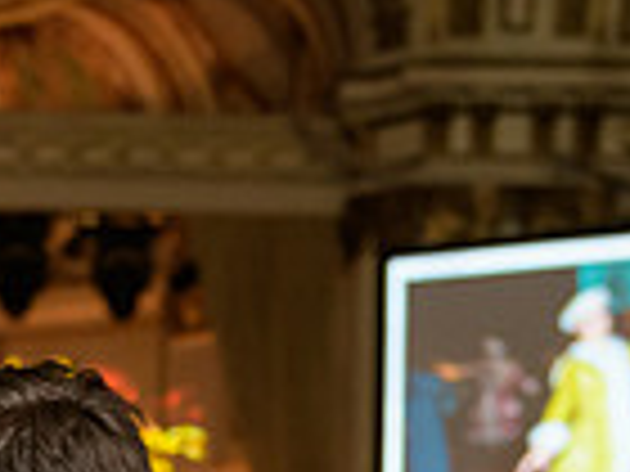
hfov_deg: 13.8
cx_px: -99
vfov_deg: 10.1
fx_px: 2530
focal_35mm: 139
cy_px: 856
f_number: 3.2
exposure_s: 1/100
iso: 1600
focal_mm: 35
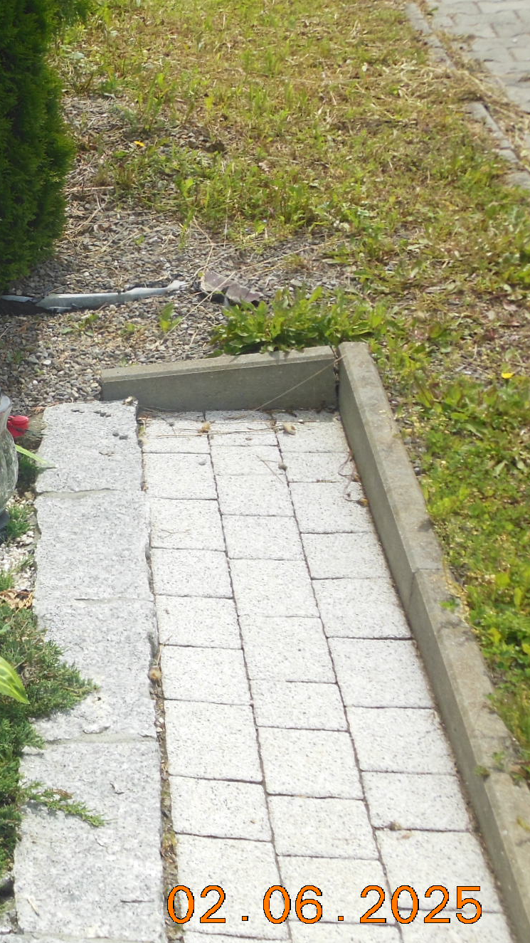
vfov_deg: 29.7
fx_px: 1774
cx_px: -260
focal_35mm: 71
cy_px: 418
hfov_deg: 15.7
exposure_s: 1/1250
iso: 125
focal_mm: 6.8
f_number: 3.6
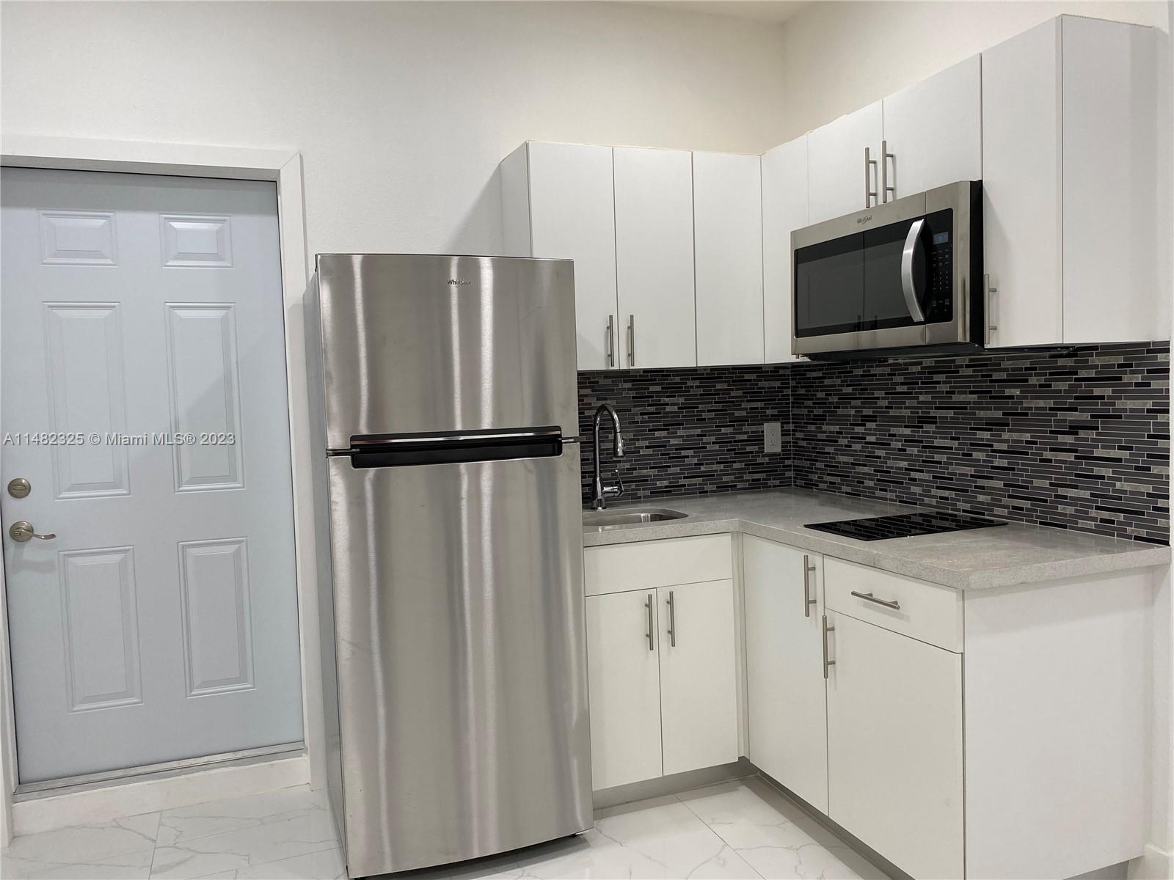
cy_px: 440
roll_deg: +1.8
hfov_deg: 67.3
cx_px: 587
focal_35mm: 26
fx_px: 882
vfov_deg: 53.1
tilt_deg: -3.7
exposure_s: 1/120
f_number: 1.8
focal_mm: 4.25
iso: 125
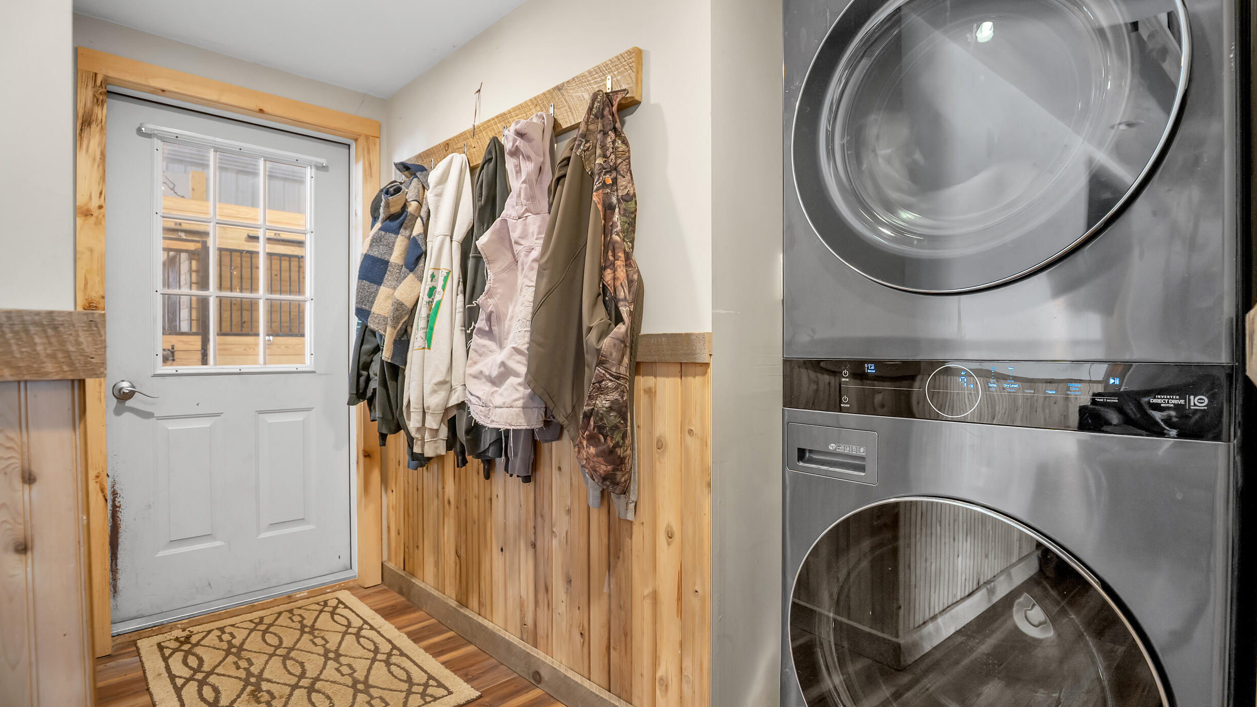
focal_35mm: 17
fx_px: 567
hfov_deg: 95.9
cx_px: 627
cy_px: 346
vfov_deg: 63.9
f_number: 4.5
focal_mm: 16
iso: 250
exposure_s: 1/13
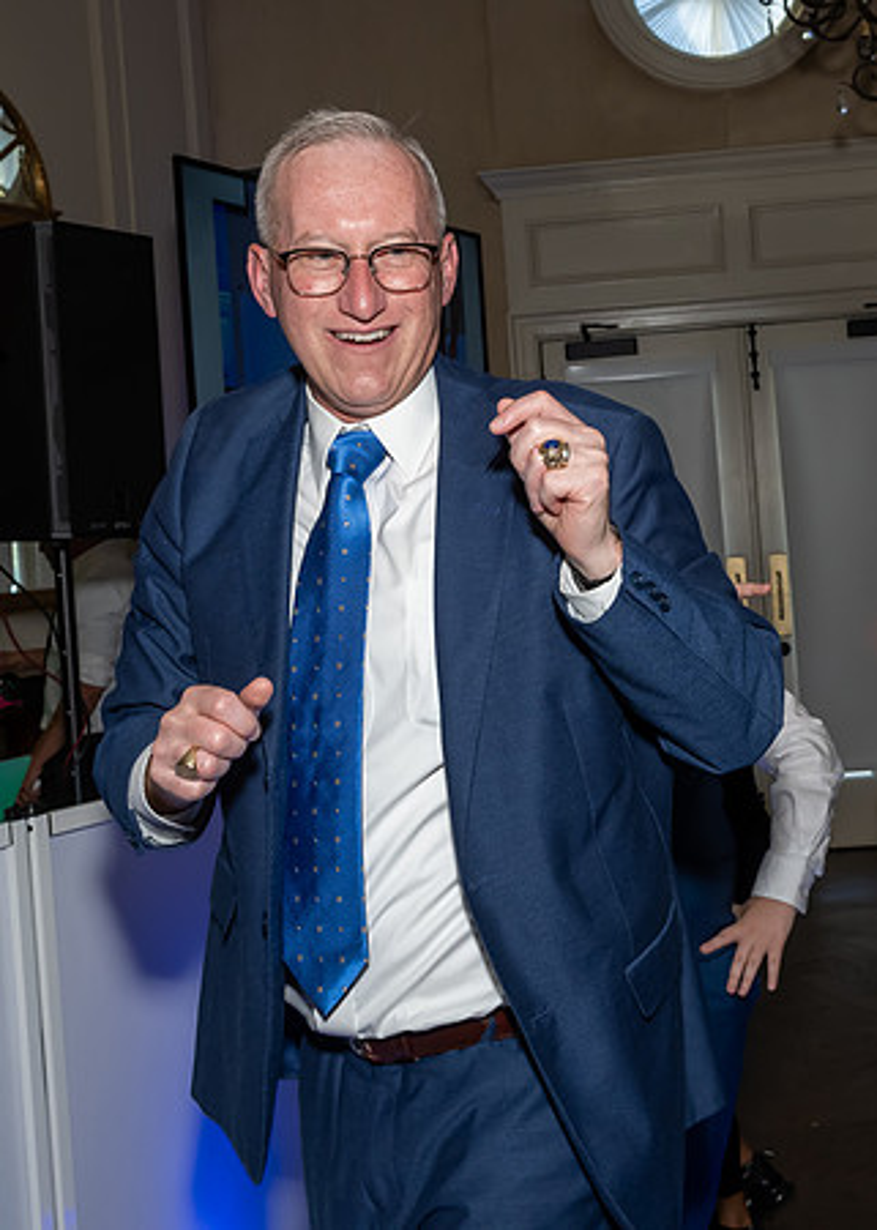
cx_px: 557
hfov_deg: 27.5
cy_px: 516
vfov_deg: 38.0
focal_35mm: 51
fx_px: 1783
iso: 1000
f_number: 7.1
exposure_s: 1/250
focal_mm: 20
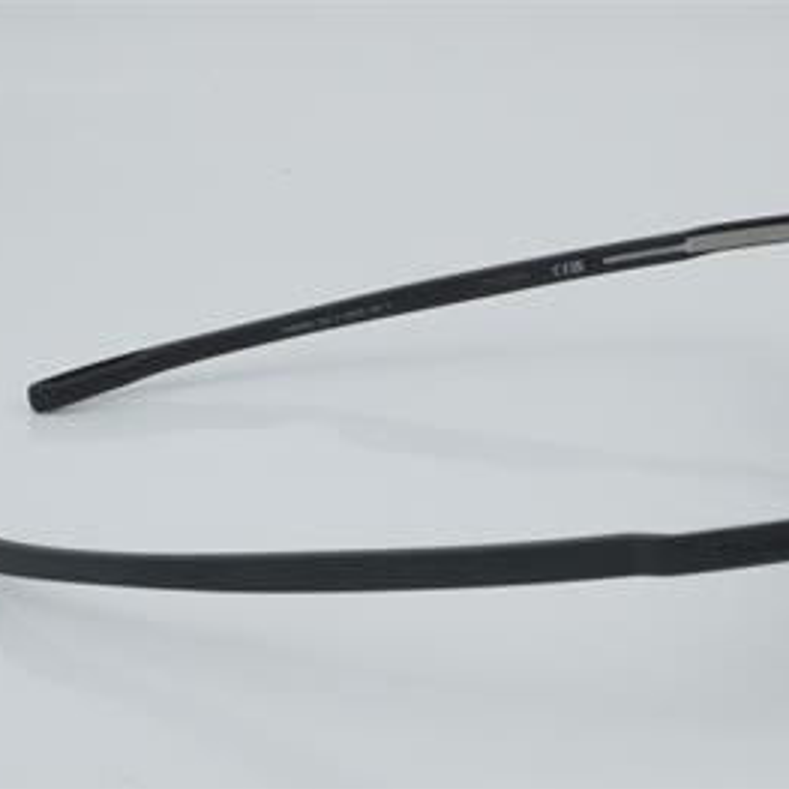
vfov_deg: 17.9
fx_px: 2501
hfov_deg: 17.9
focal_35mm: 97
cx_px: 507
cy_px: 396
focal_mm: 50
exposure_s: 1/3
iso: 100
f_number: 32
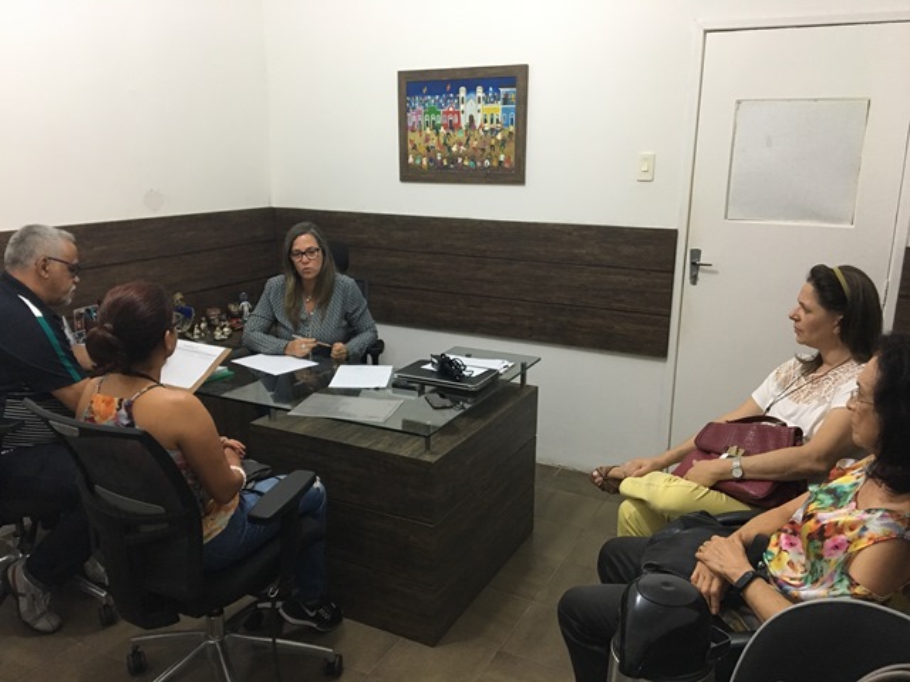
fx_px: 762
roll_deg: -0.9
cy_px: 341
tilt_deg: -12.5
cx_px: 455
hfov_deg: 61.7
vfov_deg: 48.2
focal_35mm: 29
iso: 160
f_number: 2.2
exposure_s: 1/30
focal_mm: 4.15
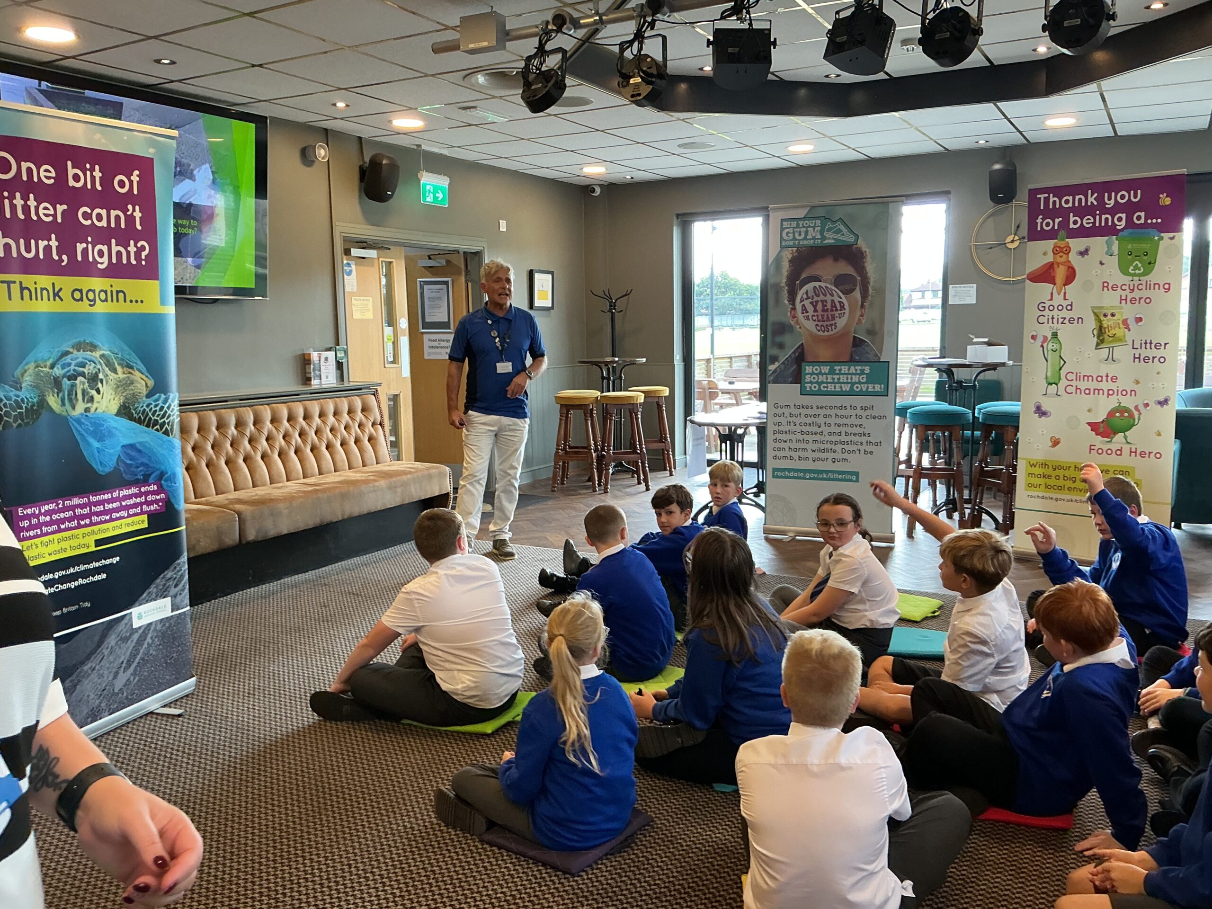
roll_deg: +0.9
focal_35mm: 29
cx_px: 606
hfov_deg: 61.7
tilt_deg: -8.4
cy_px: 454
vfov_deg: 48.2
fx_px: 1015
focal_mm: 3
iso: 80
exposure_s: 1/60
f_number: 1.8
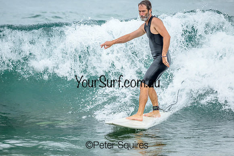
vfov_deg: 1.7
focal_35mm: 800
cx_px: 117
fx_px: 5201
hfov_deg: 2.6
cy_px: 78
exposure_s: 1/2000
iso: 800
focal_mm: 800
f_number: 6.3
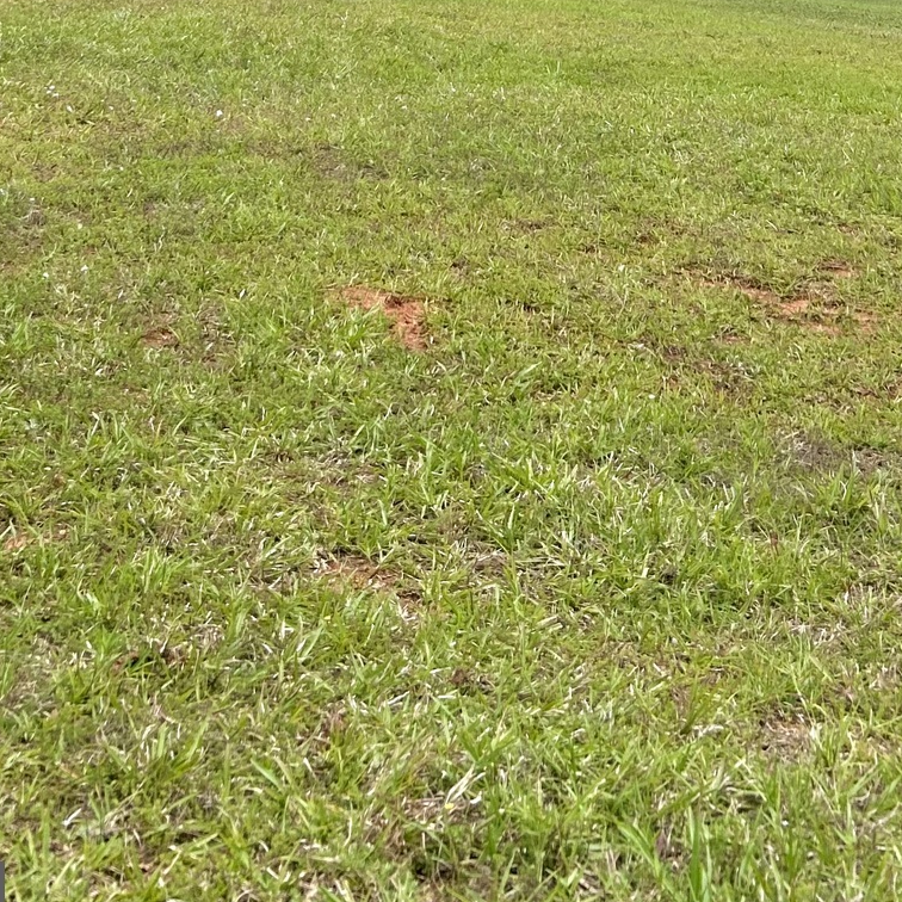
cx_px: 624
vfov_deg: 21.4
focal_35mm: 70
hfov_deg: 24.5
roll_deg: -1.0
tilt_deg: +7.2
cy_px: -376
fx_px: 2064
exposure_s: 1/9434
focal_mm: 5.7
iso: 50
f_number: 1.5
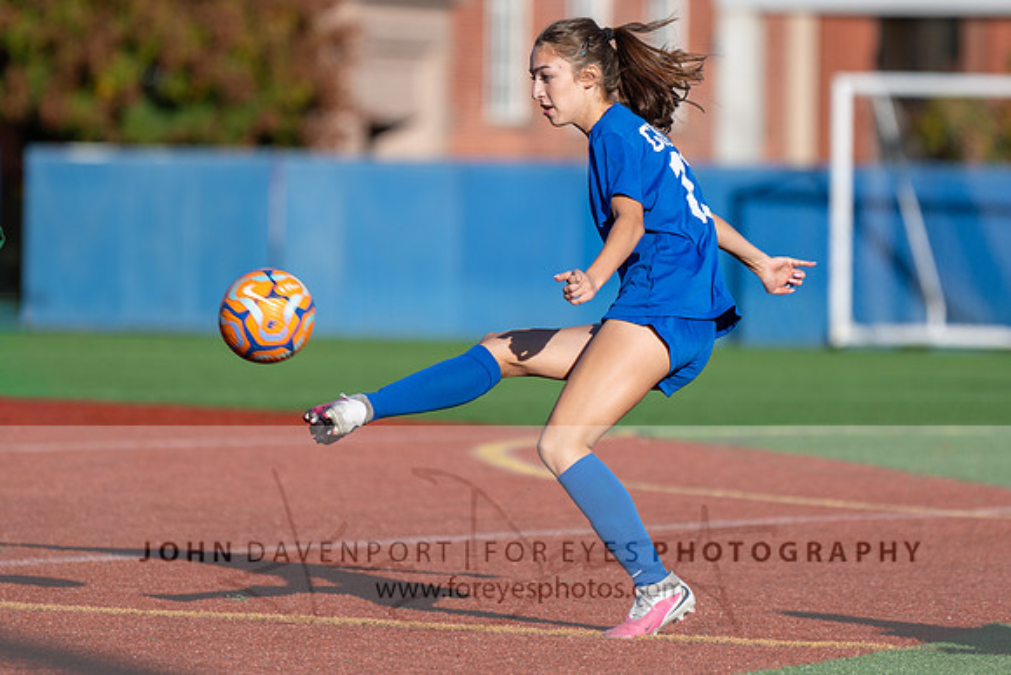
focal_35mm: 352
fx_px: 9893
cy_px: 183
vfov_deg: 3.9
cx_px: 636
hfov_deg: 5.8
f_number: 2.8
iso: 64
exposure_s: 1/1000
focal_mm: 200
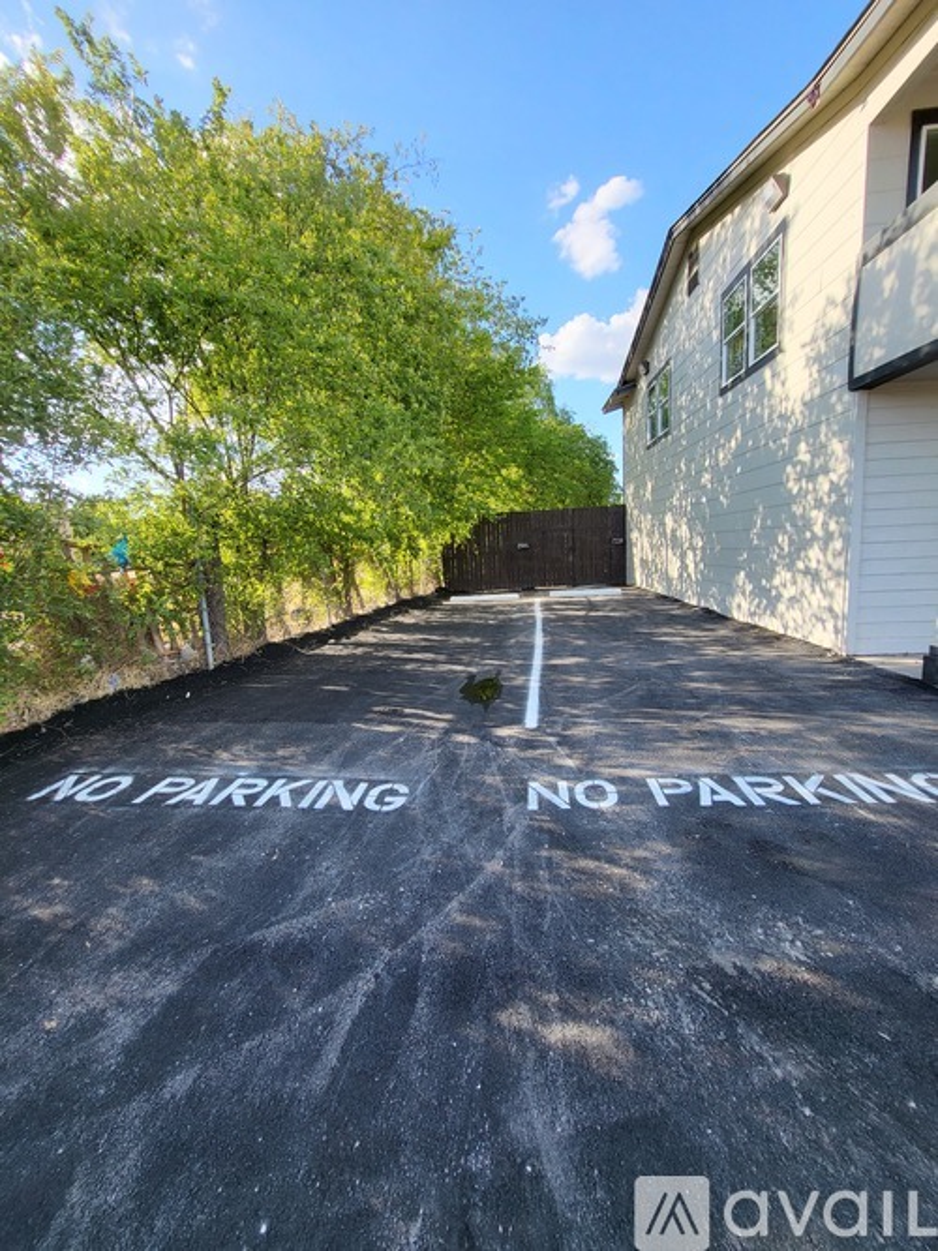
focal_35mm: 13
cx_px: 469
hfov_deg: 89.9
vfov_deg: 106.2
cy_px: 626
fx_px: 470
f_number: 2.2
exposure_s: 1/229
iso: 32
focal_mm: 1.74
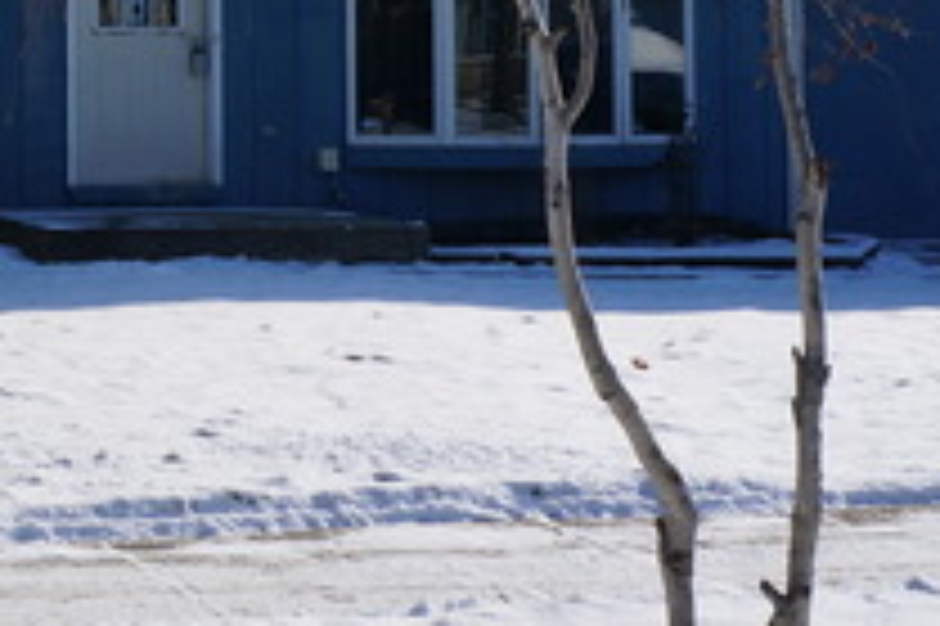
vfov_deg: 13.2
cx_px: -216
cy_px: -137
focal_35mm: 101
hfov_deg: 19.0
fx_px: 2635
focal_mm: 22
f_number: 13
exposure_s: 1/160
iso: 100
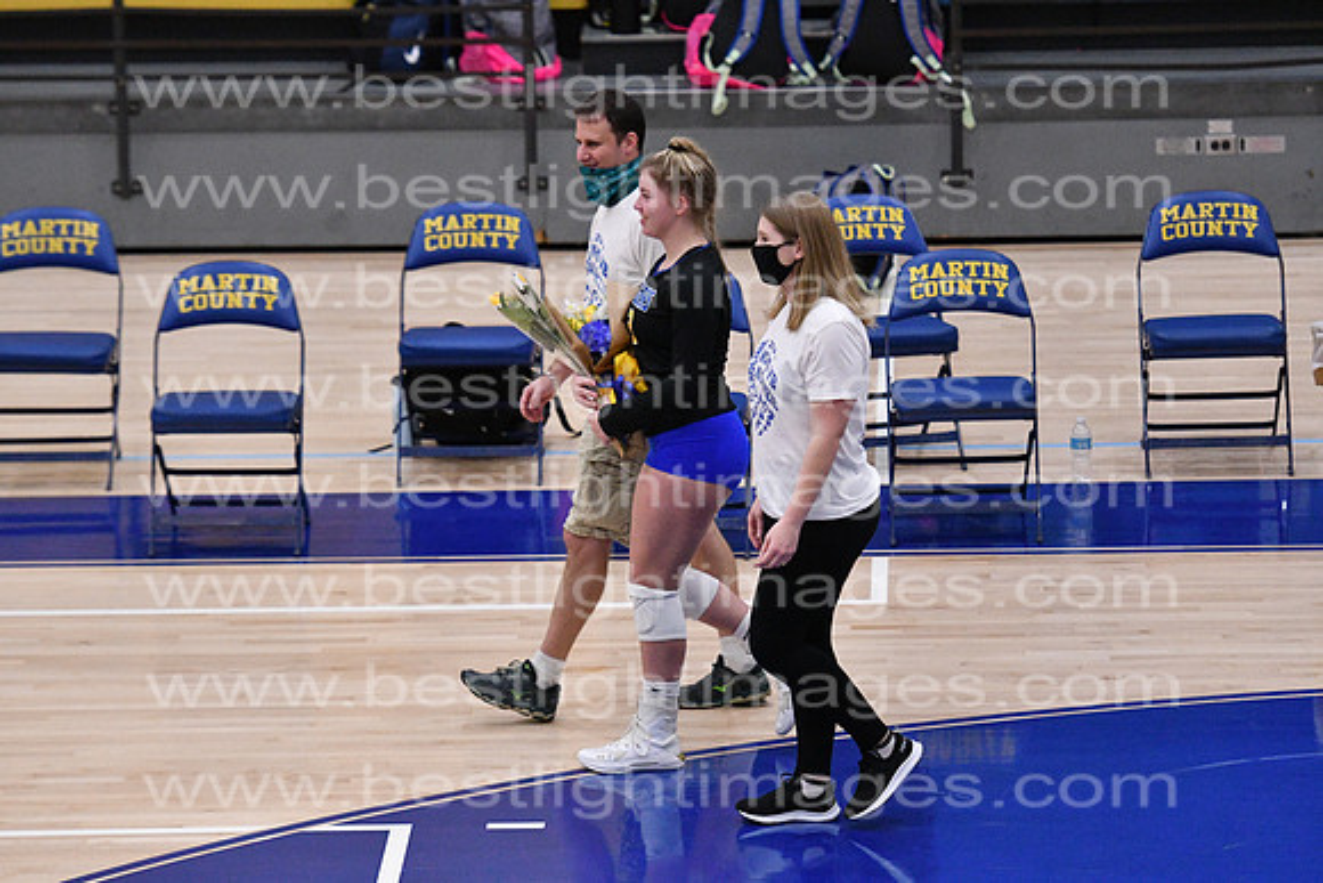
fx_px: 7995
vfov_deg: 6.3
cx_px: 662
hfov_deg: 9.5
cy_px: 442
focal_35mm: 218
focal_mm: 145
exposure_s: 1/1250
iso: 6400
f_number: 3.2
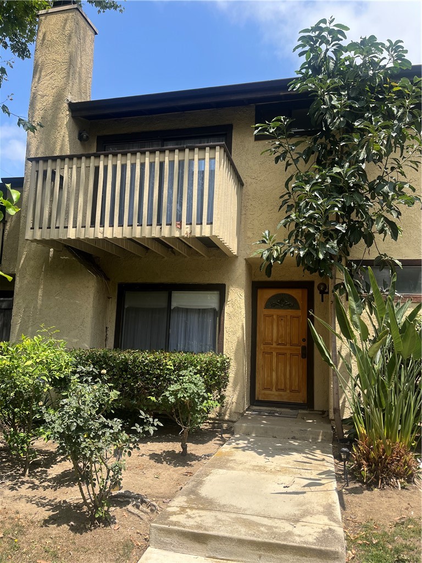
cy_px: 282
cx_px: 211
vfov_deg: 67.3
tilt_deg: +7.0
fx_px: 423
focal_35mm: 26
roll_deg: -1.8
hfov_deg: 53.1
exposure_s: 1/1992
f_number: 1.6
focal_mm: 5.1
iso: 50
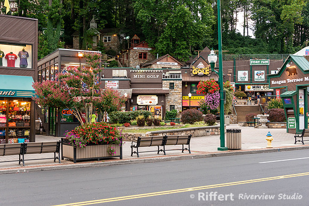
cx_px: 154
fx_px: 416
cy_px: 103
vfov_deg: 27.9
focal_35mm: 48
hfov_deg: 40.8
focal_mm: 48
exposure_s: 1/50
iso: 500
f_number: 7.1
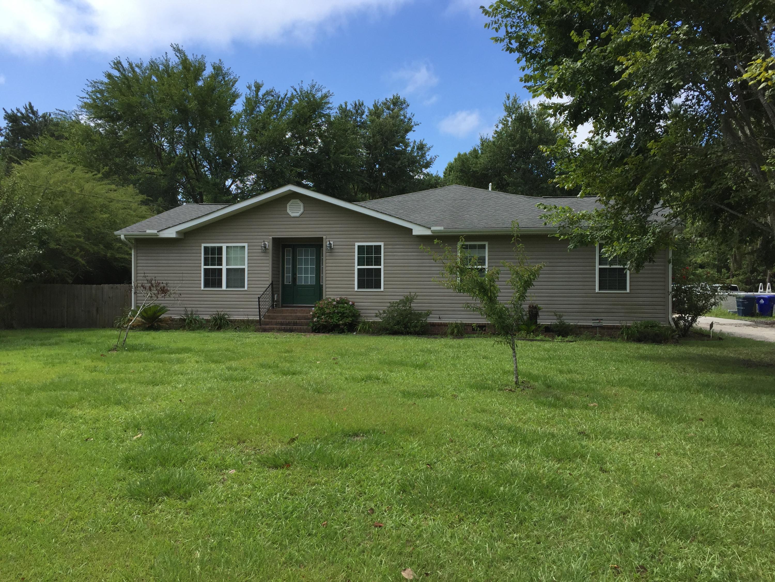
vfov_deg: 48.2
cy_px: 291
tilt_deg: +0.6
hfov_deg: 61.7
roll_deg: -1.1
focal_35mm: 29
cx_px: 388
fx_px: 649
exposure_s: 1/1522
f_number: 2.2
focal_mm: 4.15
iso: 32
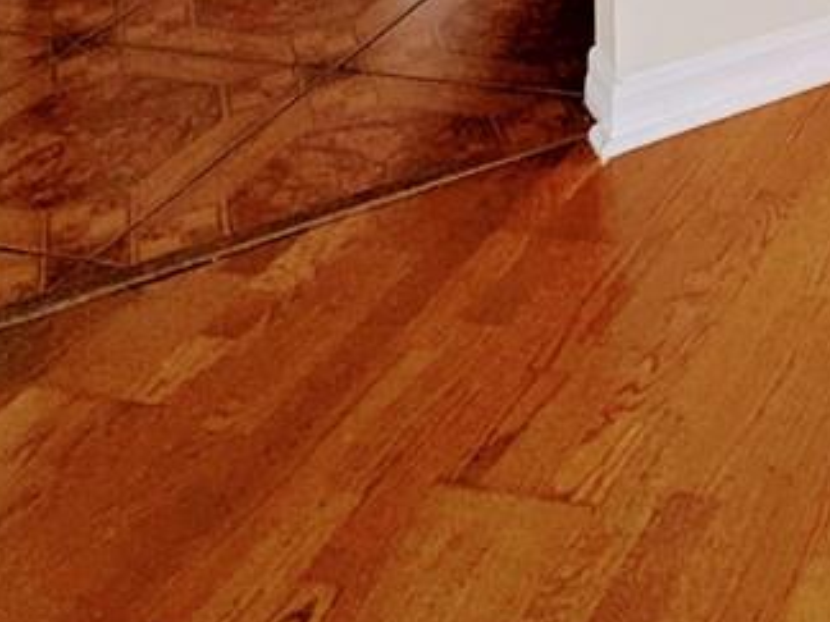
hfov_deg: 24.4
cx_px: 1093
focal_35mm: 69
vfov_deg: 14.8
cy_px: -804
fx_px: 1654
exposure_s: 1/418
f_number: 2.2
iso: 44
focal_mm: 1.83
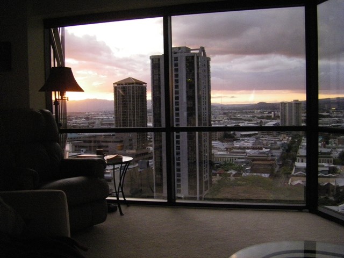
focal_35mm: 38
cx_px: 172
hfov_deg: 49.0
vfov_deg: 37.7
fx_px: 378
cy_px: 129
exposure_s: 1/30
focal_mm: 6.3
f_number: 3.5
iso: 800
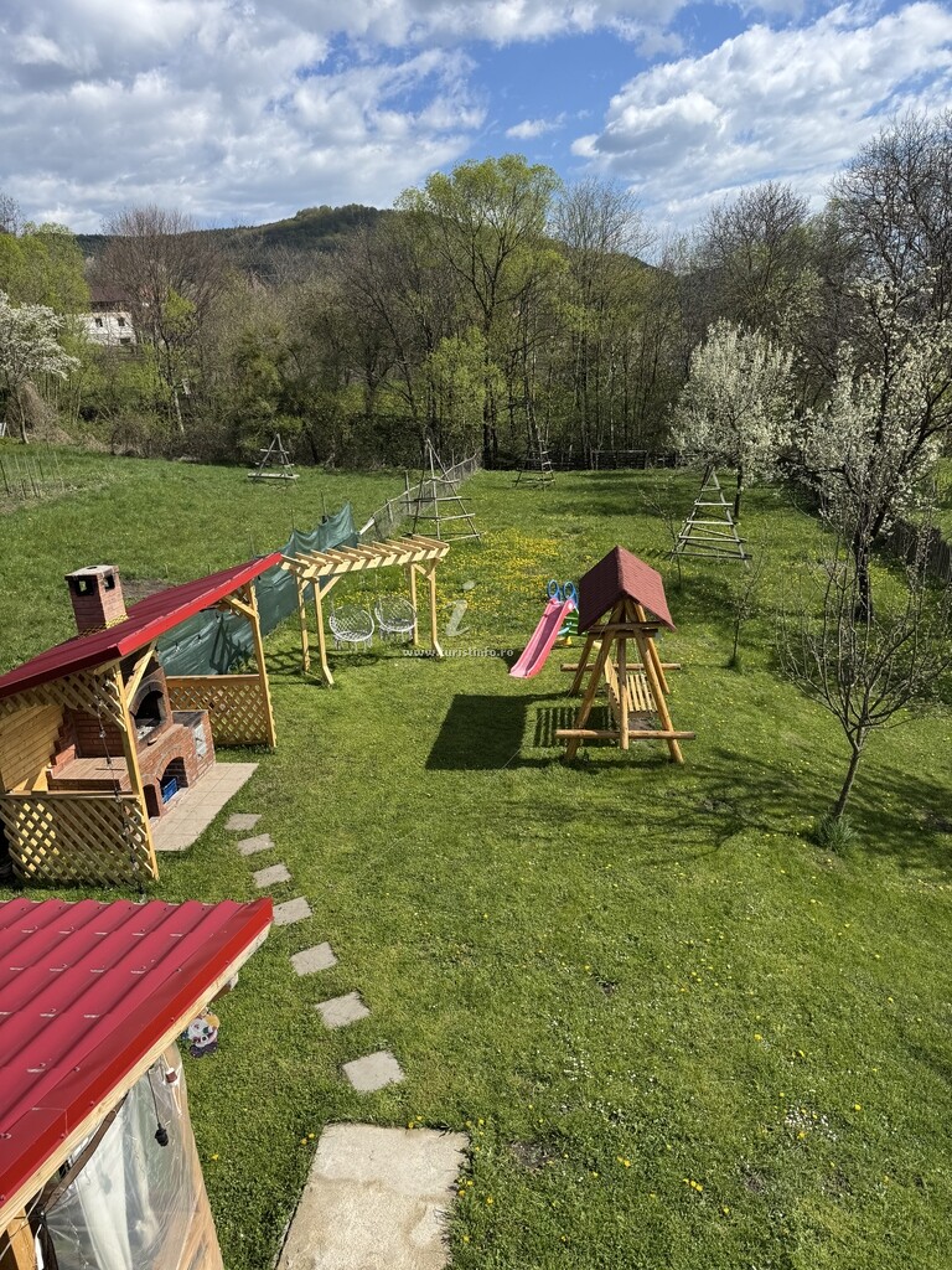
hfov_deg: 56.8
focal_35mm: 24
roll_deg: +5.0
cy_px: 635
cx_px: 476
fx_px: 880
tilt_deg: -17.8
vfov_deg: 71.6
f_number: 1.78
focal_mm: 6.76
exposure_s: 1/3413
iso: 80
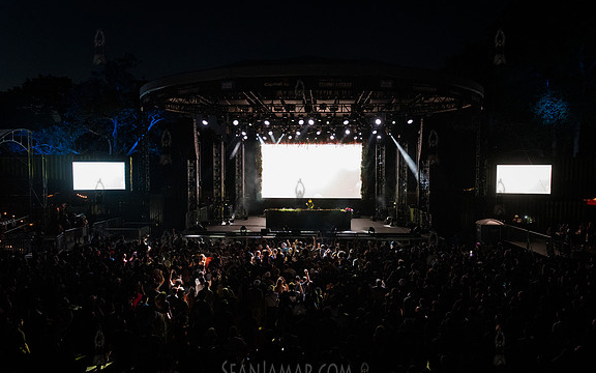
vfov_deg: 44.5
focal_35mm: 28
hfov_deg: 66.5
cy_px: 196
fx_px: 455
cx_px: 299
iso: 6400
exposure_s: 1/400
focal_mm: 27
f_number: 4
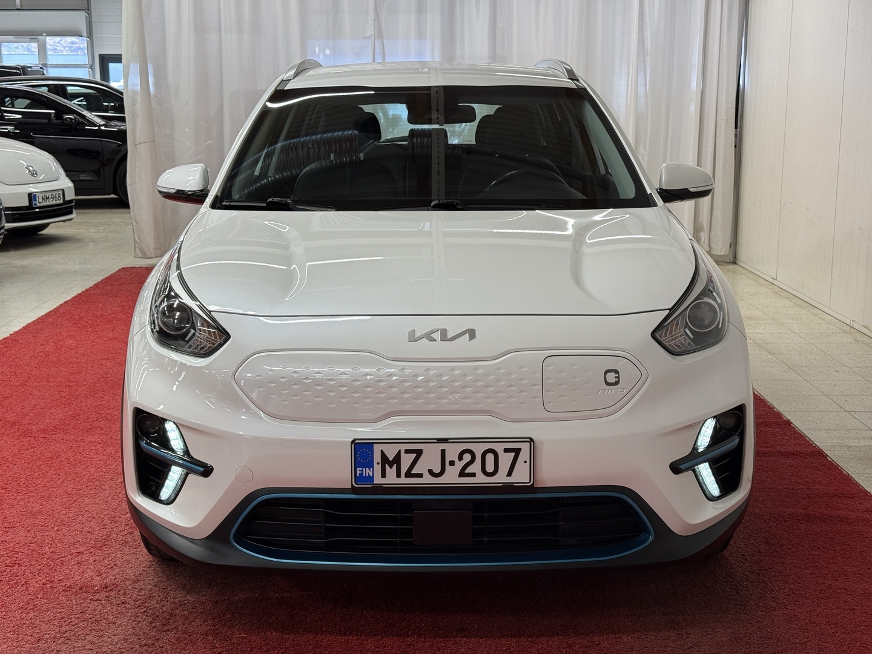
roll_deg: +0.4
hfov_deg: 39.7
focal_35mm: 48
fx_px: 1209
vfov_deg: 30.3
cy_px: 327
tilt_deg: -9.9
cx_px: 436
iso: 64
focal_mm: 6.76
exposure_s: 1/109
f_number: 1.78
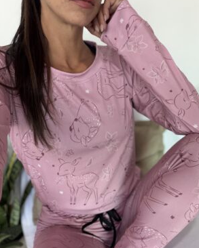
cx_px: 101
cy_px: 126
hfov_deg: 45.8
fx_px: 235
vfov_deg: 55.6
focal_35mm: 32
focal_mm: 2.71
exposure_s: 1/60
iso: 200
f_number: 1.9
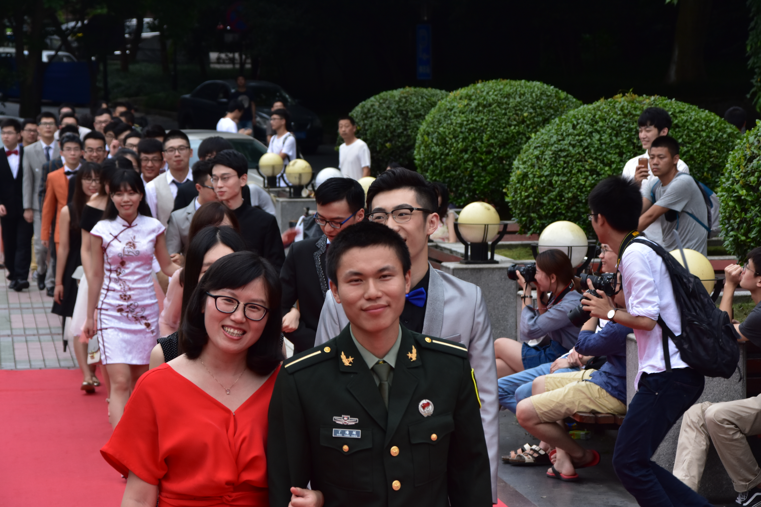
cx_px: 380
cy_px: 254
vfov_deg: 10.6
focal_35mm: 129
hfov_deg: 15.9
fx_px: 2727
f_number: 7.1
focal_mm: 86
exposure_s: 1/100
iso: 640
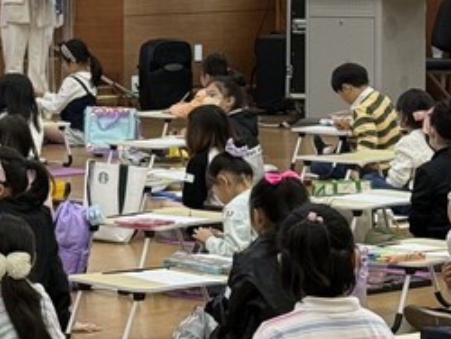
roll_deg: +0.6
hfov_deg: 10.2
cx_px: -336
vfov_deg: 8.1
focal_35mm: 184
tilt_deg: -4.3
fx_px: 2400
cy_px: 72
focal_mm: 6.76
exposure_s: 1/60
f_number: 1.78
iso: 80
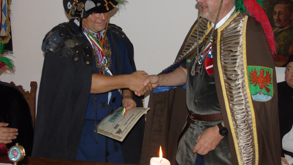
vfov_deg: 33.5
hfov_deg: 56.6
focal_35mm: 35
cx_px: 153
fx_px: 272
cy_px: 58
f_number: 3.6
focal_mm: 5.2
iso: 200
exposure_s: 1/40
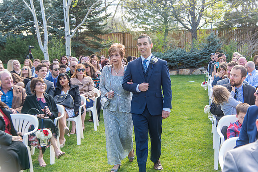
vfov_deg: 26.0
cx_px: 129
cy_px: 86
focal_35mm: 52
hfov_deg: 38.2
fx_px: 373
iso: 64
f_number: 4
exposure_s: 1/50
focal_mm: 52
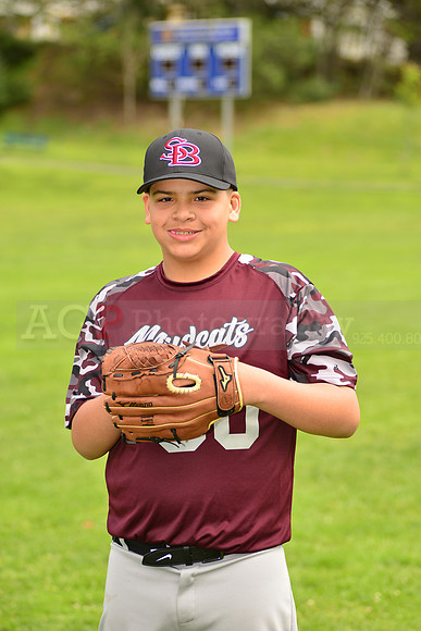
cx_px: 210
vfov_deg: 17.6
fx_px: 2033
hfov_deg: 11.8
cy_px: 316
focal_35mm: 116
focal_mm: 116
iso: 100
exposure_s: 1/250
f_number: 5
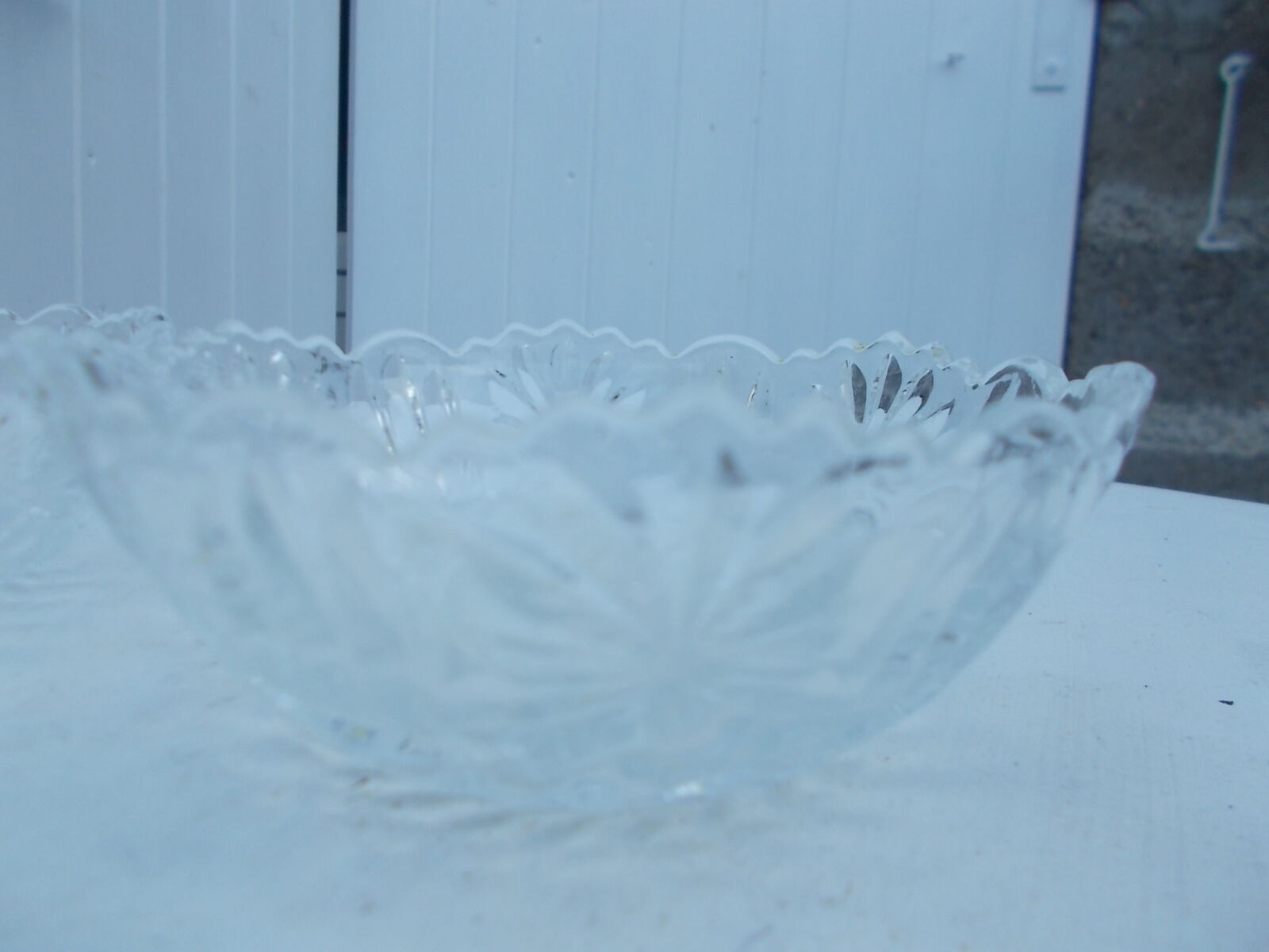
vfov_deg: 53.1
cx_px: 634
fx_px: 953
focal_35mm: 26
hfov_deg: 67.3
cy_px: 476
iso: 80
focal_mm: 4.6
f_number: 3.2
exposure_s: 1/200
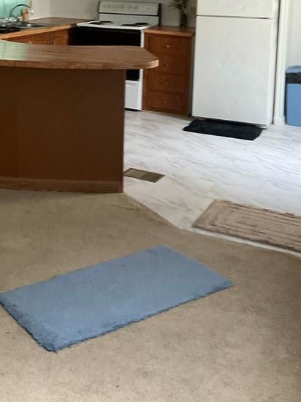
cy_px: 43
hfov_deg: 26.7
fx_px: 627
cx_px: 76
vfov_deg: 33.7
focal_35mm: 54
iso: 200
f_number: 1.8
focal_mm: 3
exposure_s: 1/60
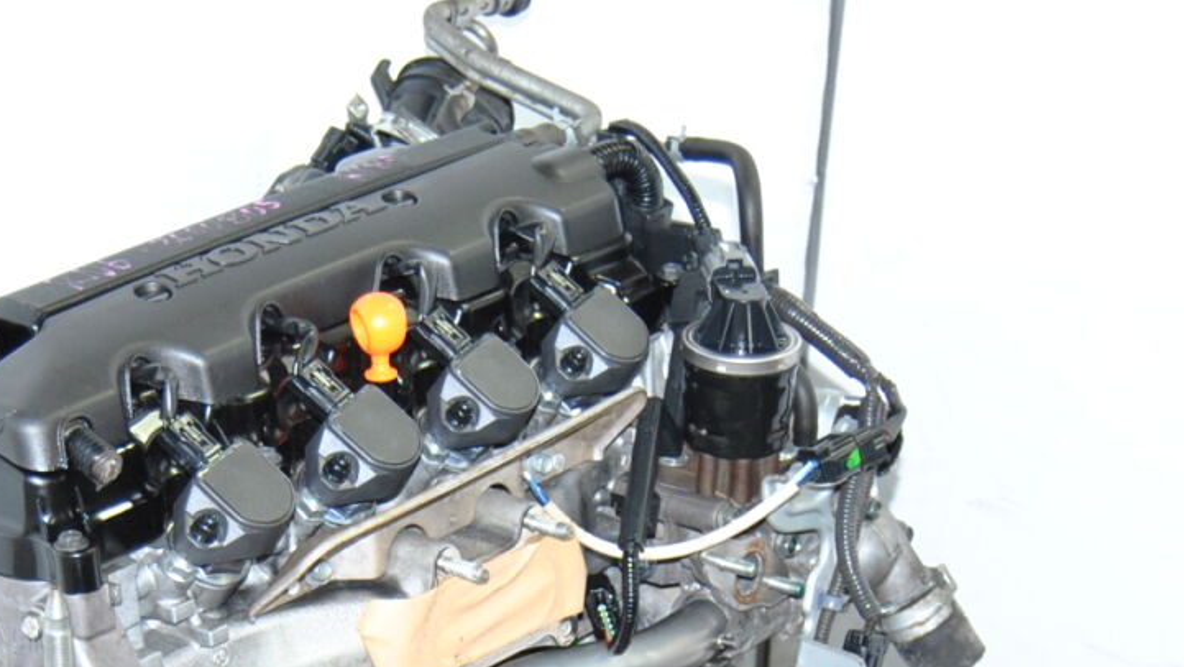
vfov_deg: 11.0
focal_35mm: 108
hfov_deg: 19.7
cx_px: 397
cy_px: 773
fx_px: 3397
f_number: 4.2
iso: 400
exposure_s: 1/100
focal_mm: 31
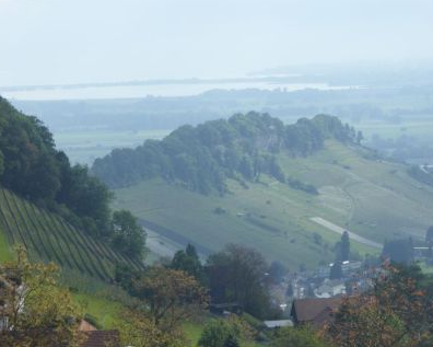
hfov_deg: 10.7
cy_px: 173
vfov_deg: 8.5
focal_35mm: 181
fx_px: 2320
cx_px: 225
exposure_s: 1/400
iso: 100
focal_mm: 30.9
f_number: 5.6
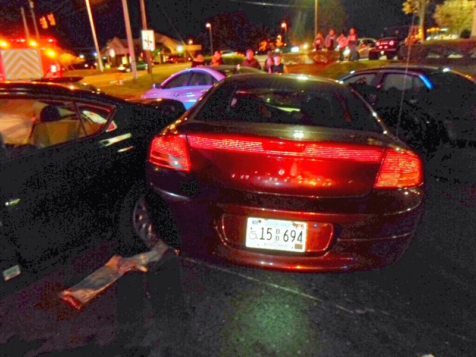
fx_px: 344
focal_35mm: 25
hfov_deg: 69.4
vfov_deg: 54.9
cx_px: 238
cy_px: 178
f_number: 2.5
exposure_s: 1/8
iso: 400
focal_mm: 4.5
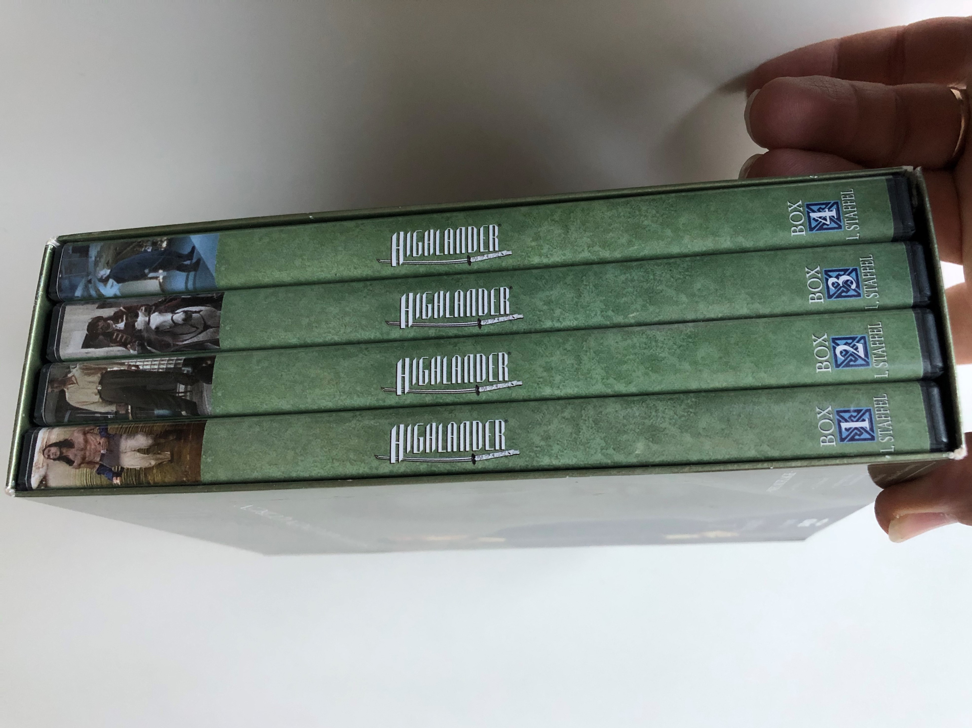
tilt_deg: -59.6
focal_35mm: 28
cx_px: 486
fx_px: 786
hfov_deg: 63.4
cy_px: 364
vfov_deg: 49.7
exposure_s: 1/15
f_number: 1.8
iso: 80
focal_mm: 3.99
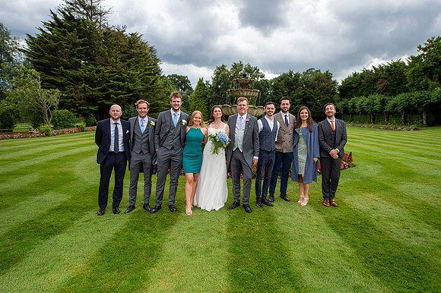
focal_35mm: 24
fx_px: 294
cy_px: 146
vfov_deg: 53.1
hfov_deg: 73.8
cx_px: 220
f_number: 4
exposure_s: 1/640
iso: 125
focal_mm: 24
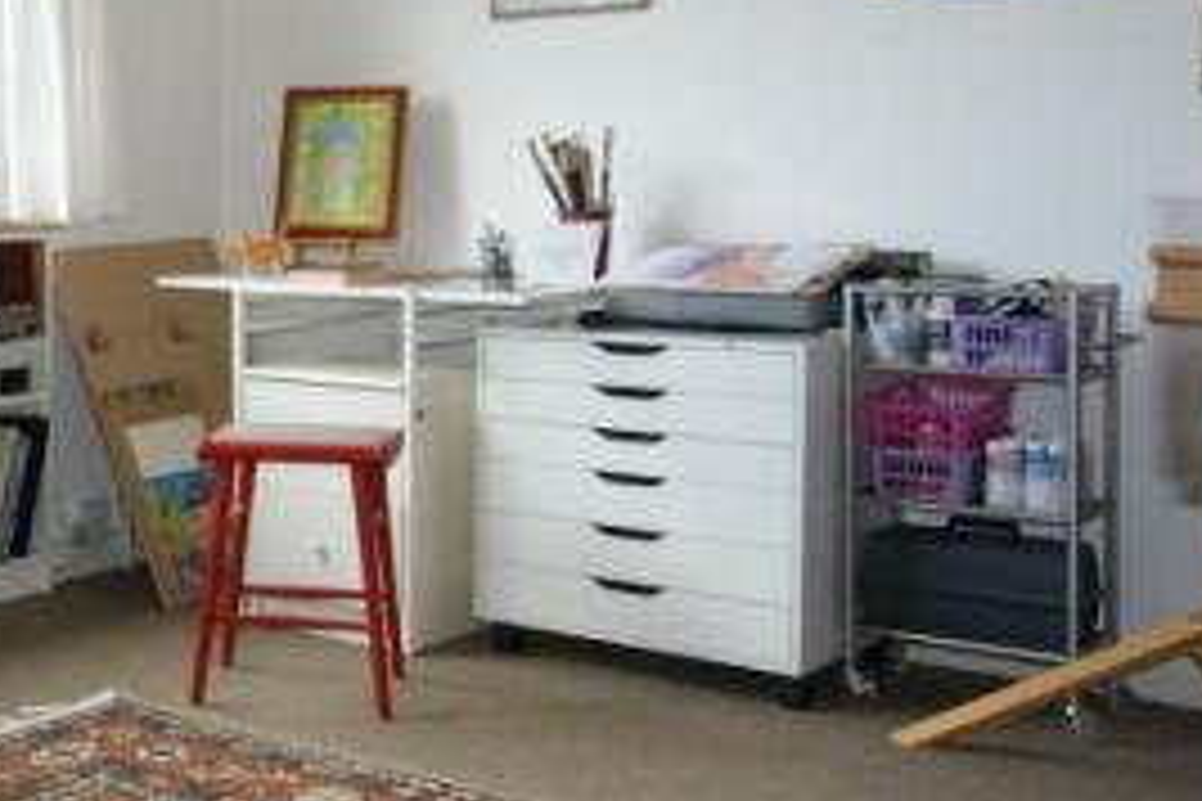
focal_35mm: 55
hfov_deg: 33.7
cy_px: 274
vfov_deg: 24.4
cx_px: 72
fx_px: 1844
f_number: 5
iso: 250
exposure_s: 1/80
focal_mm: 15
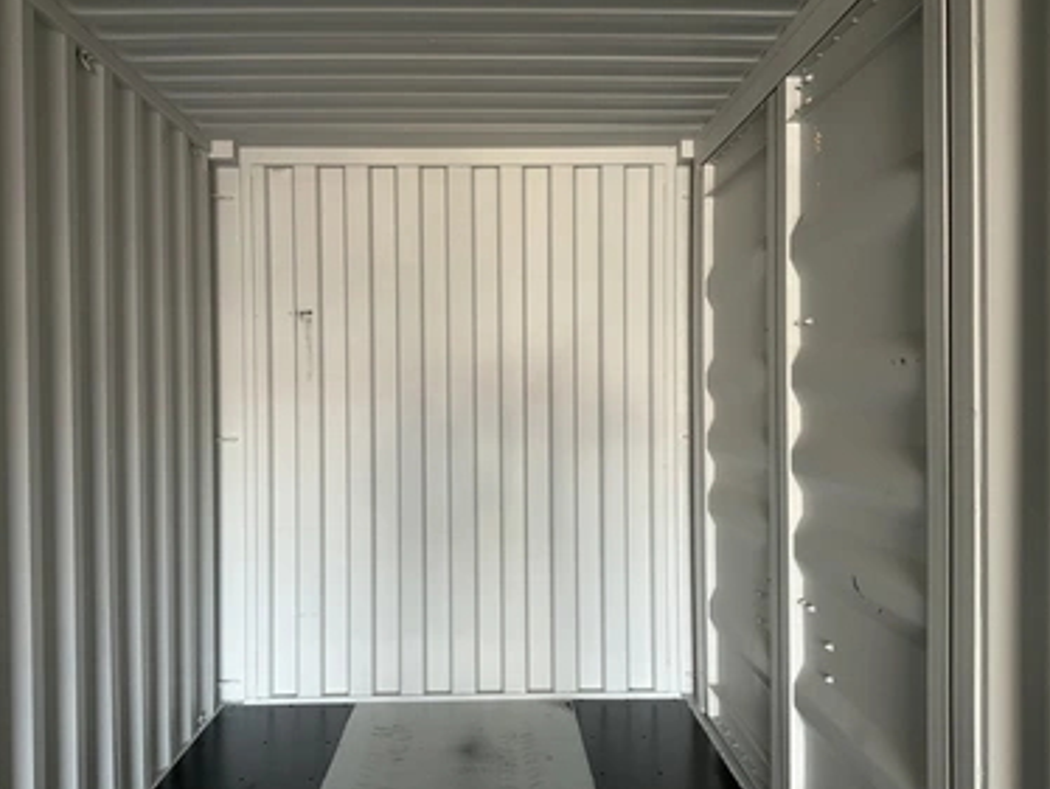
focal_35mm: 31
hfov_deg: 58.3
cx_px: 505
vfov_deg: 45.5
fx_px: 941
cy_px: 399
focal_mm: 3
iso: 100
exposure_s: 1/60
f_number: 1.8
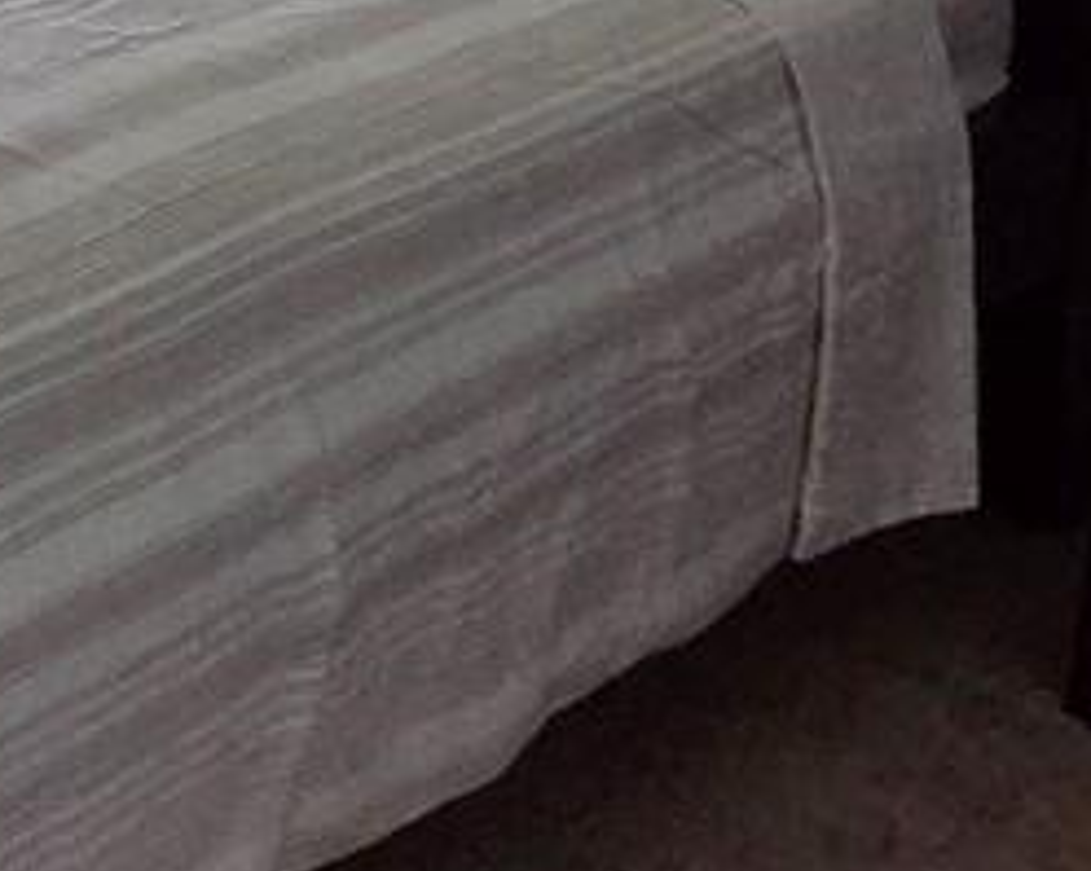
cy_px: -713
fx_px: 2646
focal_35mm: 82
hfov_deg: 15.8
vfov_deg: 15.8
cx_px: -1333
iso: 250
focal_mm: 2.2
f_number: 2.2
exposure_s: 1/359
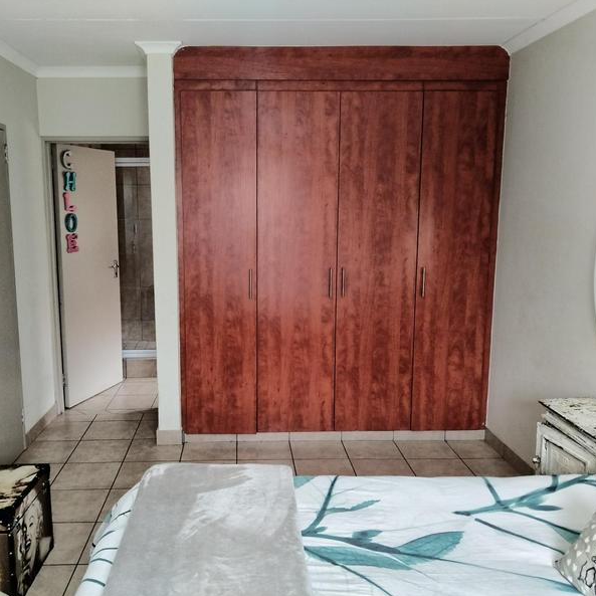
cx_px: 255
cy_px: 297
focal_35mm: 31
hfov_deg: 52.3
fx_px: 604
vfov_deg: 52.5
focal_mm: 4.7
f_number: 1.8
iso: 769
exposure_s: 1/33.3
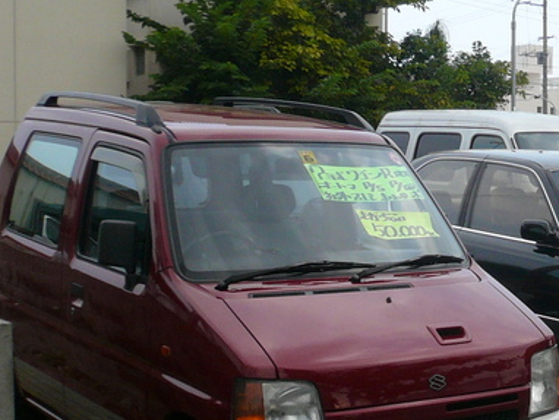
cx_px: 645
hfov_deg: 24.0
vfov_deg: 19.6
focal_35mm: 75
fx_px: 1212
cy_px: 260
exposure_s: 1/640
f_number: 2.8
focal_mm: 4.6
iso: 100
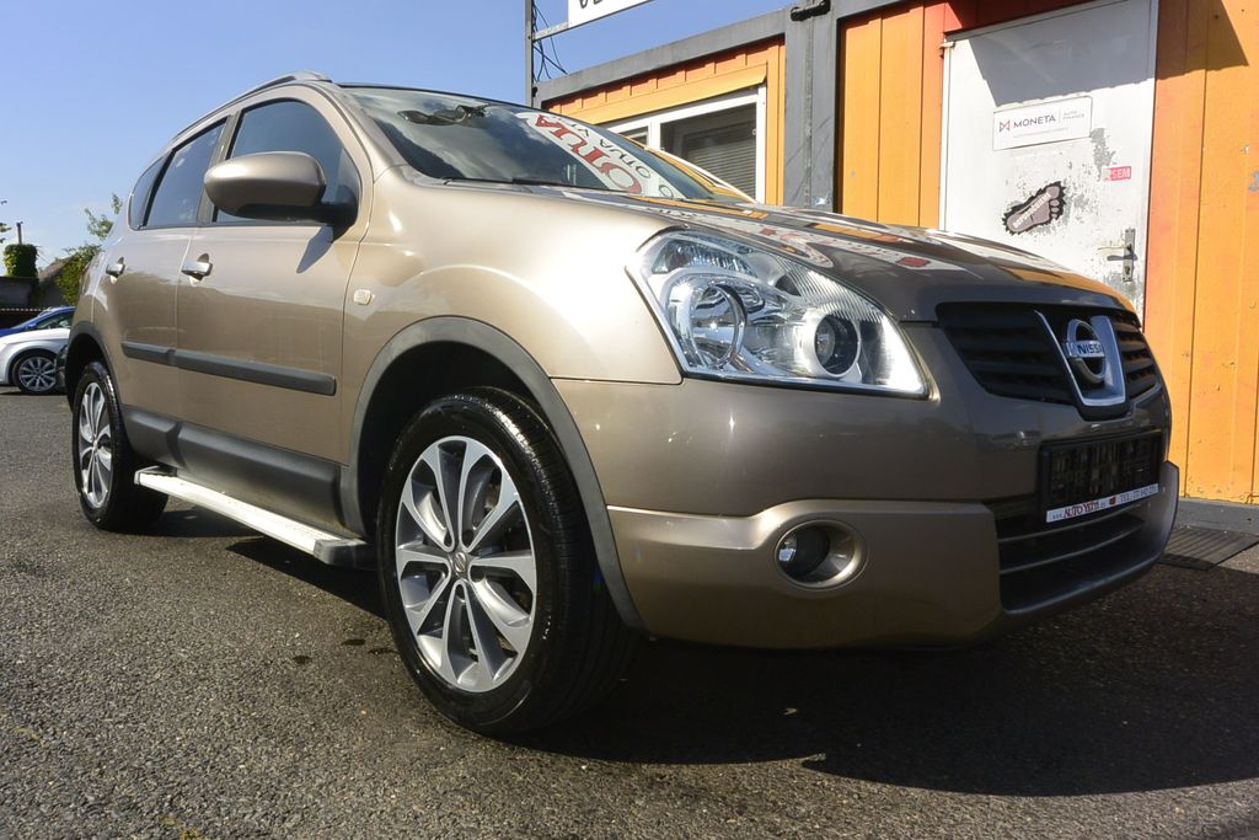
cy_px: 420
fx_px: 944
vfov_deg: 47.9
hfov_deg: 67.4
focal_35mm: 27
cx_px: 630
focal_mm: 10
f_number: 11
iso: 160
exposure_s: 1/250
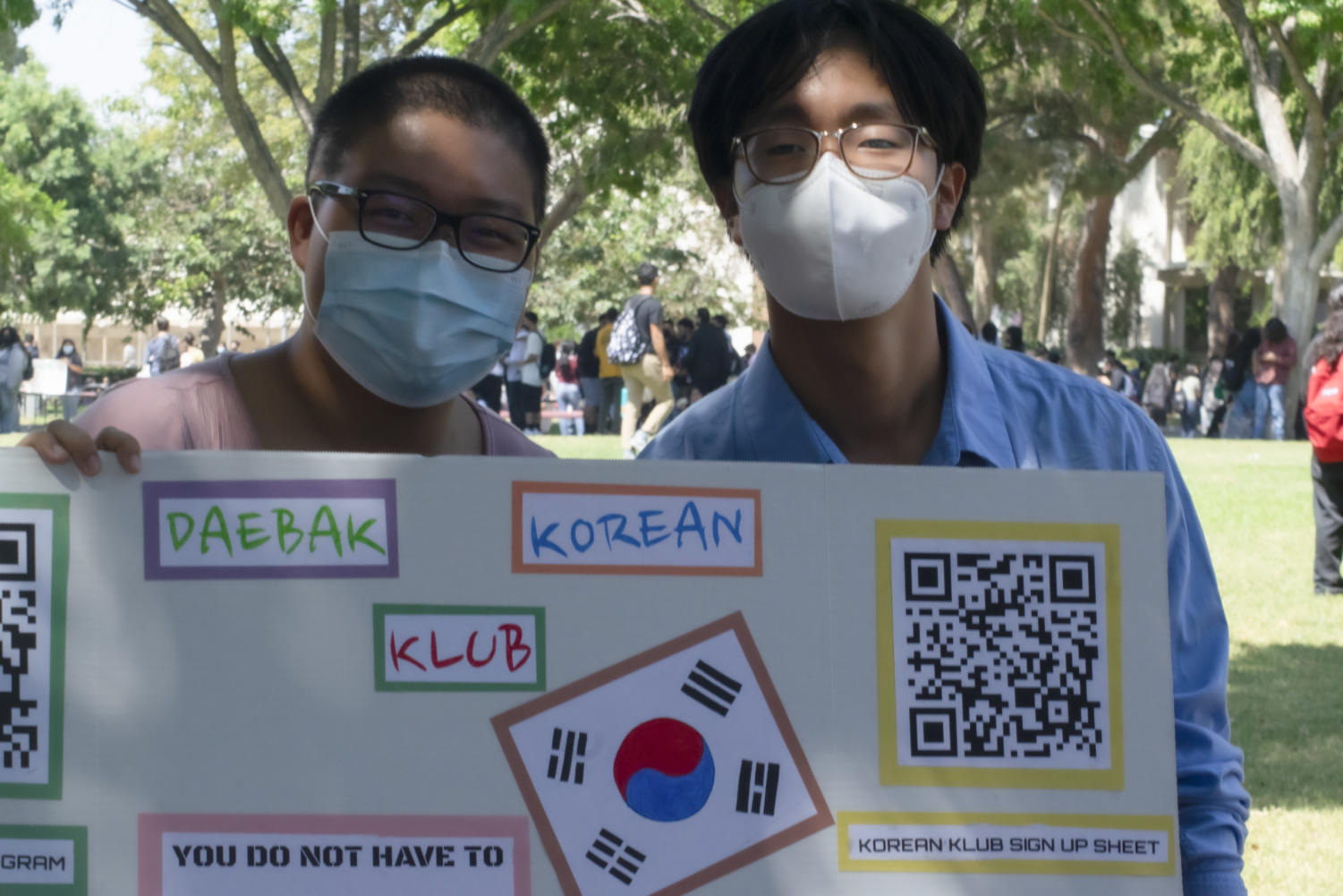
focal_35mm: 105
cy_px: 448
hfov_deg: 19.5
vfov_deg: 13.0
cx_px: 672
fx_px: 3917
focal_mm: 70
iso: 800
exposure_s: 1/200
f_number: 16
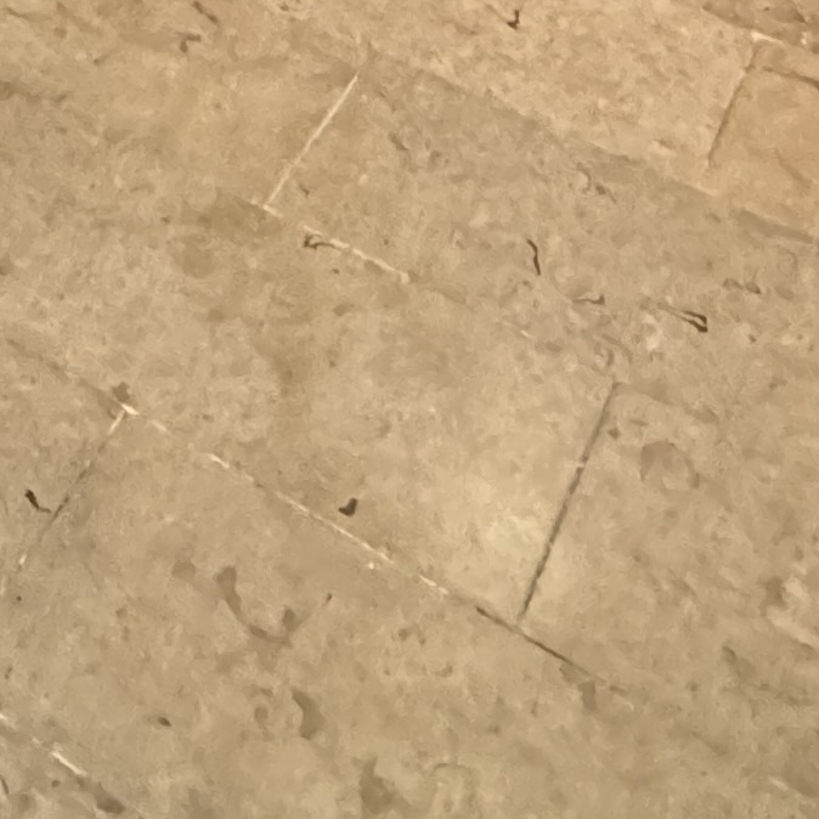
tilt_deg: -14.5
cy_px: -774
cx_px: -301
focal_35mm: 74
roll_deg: -0.9
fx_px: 1981
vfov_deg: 17.5
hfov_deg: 20.8
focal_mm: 2.22
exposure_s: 1/60
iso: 1250
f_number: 2.2
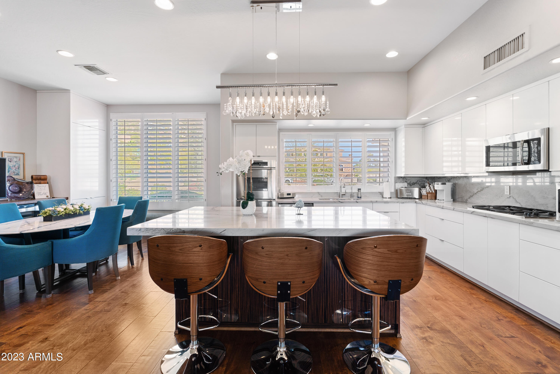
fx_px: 257
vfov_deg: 72.1
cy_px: 187
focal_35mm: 16
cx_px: 280
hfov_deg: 95.0
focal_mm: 16.5
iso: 400
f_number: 7.1
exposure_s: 1/10
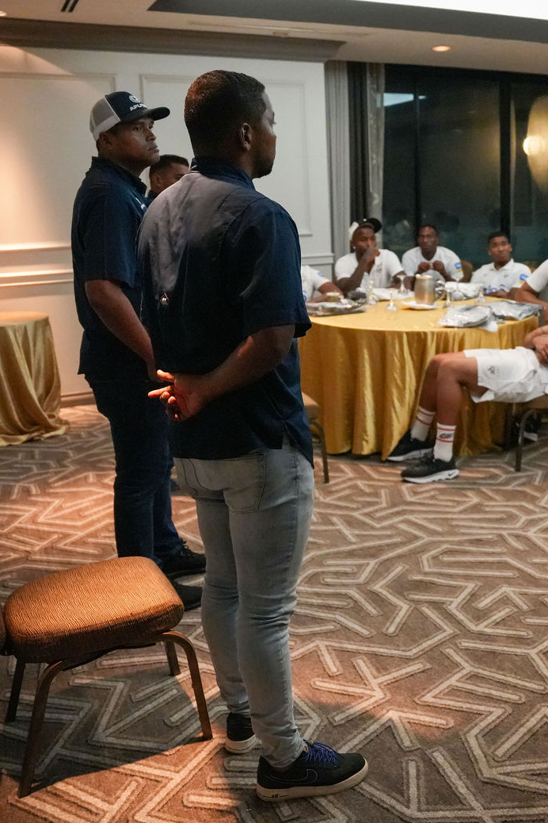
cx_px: 472
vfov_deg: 51.9
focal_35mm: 37
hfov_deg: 34.3
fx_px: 845
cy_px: 418
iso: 10000
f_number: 2.8
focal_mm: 24
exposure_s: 1/1000
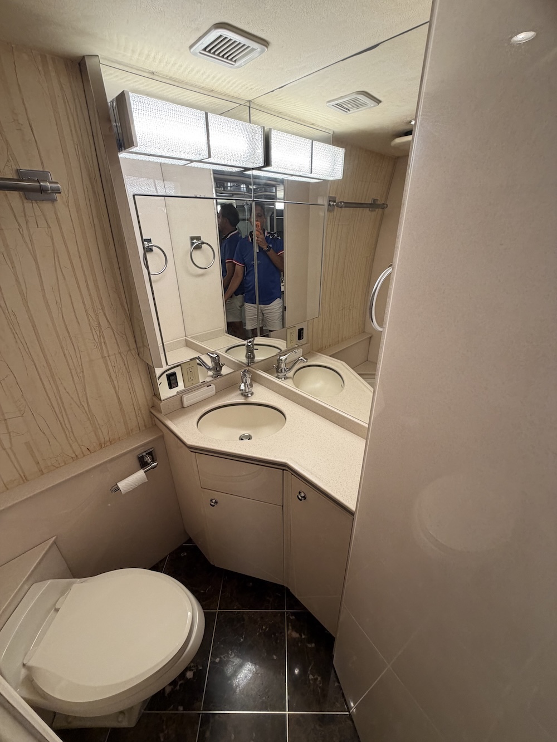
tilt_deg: -23.9
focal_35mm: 14
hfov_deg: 85.7
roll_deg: +3.8
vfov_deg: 102.1
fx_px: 300
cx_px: 278
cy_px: 371
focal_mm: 2.22
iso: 160
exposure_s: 1/120
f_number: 2.2
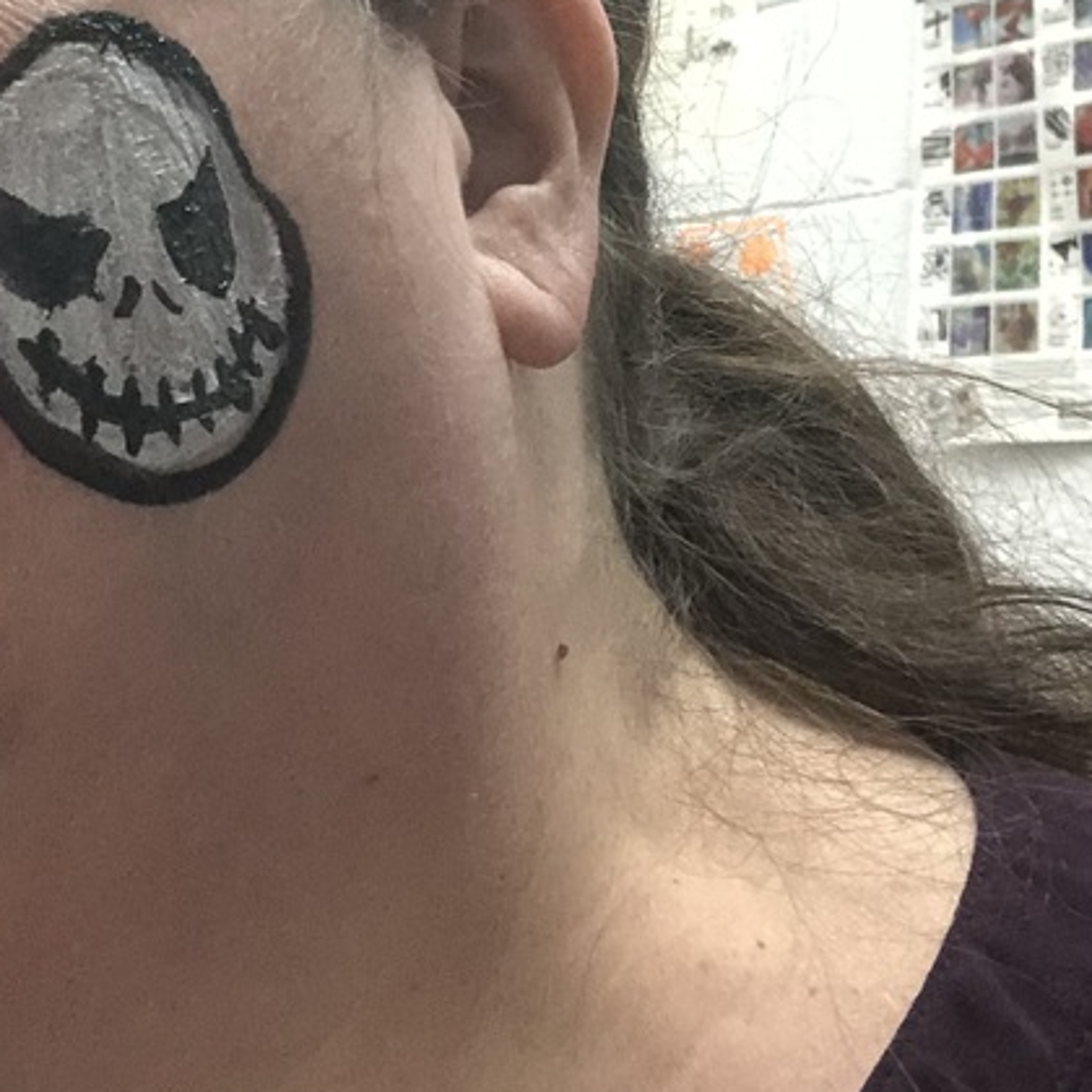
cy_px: 211
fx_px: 2463
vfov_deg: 24.6
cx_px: 176
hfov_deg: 24.5
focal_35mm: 69
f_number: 2.2
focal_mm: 2.87
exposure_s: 1/60
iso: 320
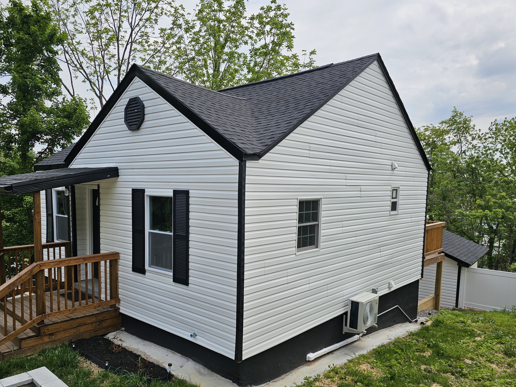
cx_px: 220
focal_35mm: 27
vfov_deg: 51.2
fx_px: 403
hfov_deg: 65.0
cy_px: 222
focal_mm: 6.3
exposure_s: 1/746
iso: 10
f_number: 1.7
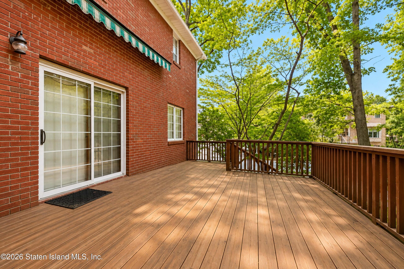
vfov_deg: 77.3
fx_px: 168
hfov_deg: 100.4
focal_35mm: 15
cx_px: 202
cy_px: 134
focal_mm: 10
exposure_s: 1/80
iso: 1600
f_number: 8
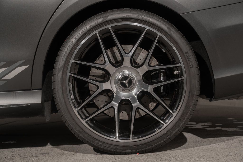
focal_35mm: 70
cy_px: 81
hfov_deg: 28.8
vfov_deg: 19.5
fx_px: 473
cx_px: 122
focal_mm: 70
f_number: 5.6
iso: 200
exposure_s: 1/50
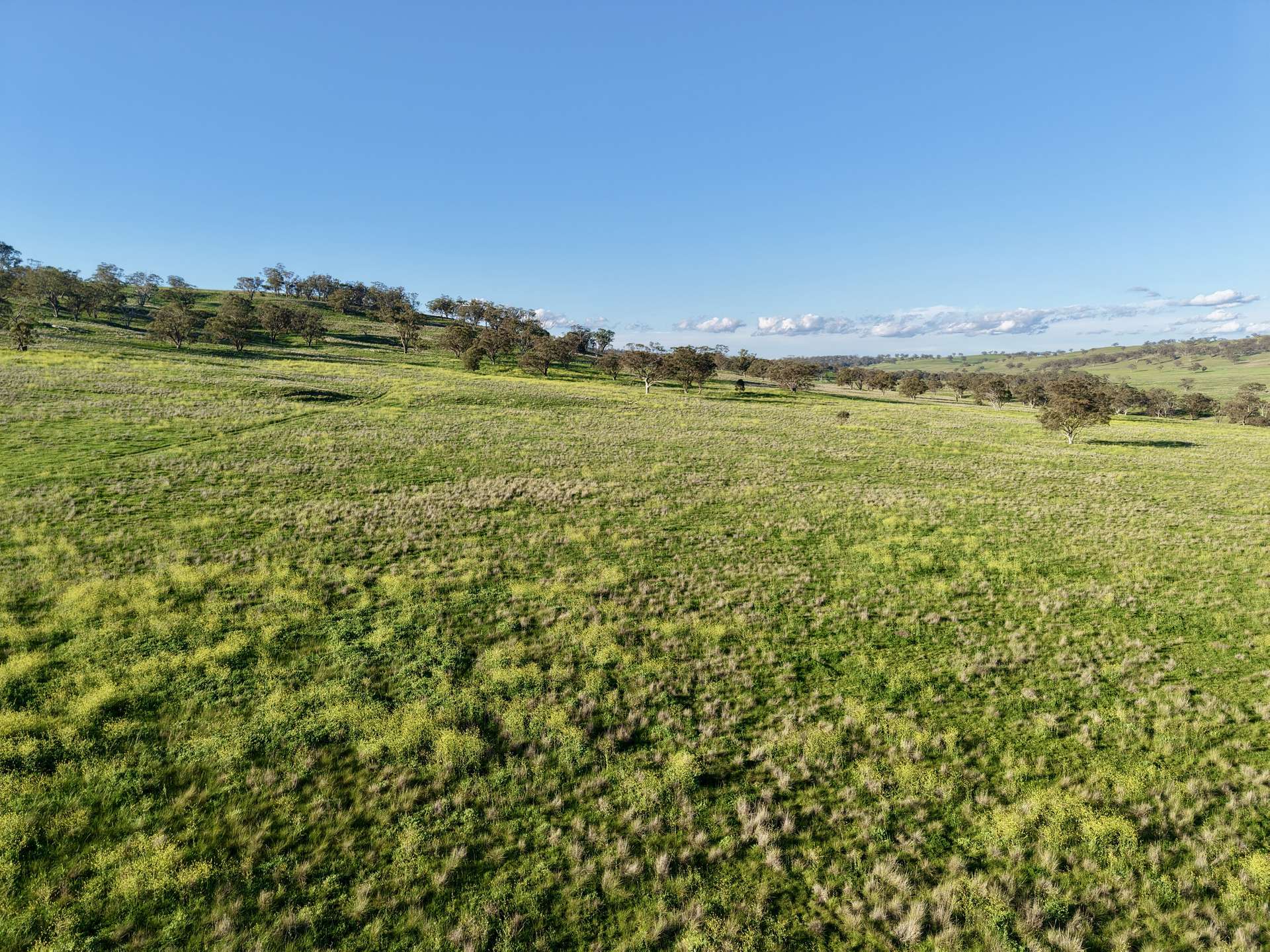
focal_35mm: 24
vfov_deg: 56.8
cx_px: 635
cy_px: 476
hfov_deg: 71.6
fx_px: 881
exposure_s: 1/2500
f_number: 1.8
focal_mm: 8.67
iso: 150
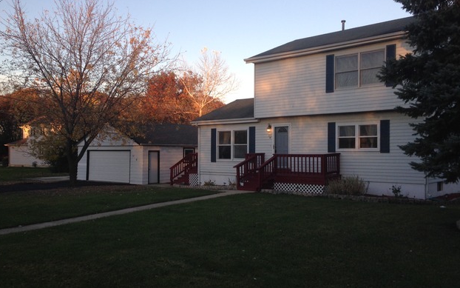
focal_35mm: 36
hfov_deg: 54.0
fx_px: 451
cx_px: 228
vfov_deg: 35.4
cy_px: 143
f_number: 2.4
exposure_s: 1/245
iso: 50
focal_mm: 4.12
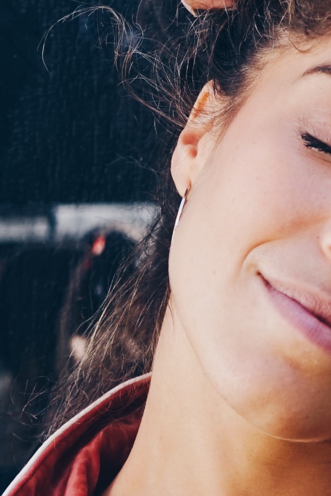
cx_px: 260
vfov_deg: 14.2
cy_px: 218
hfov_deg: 9.4
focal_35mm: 145
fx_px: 2001
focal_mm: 28
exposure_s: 1/400
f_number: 3.5
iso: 125
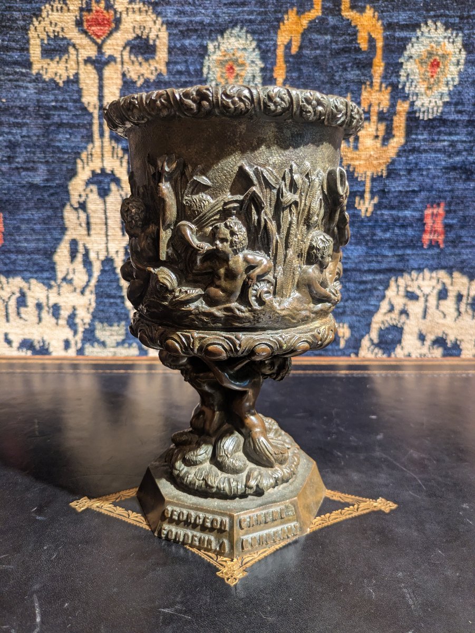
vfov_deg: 69.4
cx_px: 238
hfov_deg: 54.9
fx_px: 457
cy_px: 316
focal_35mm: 25
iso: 192
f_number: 1.89
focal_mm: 5.43
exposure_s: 1/50
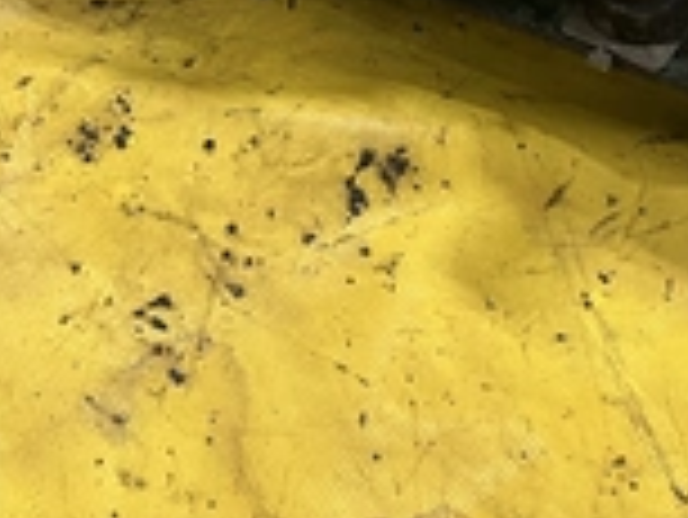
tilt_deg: -36.1
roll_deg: +5.3
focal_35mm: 68
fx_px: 1353
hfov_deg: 28.5
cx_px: 369
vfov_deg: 20.0
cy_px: -144
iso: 200
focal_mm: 5.1
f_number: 1.6
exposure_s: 1/60
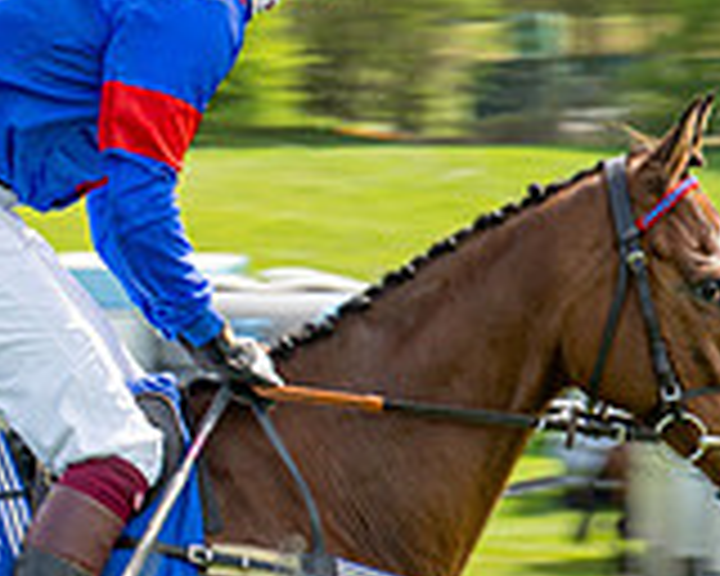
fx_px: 8588
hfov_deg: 4.8
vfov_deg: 3.8
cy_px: 577
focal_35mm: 403
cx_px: -221
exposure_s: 1/160
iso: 100
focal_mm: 88
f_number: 9
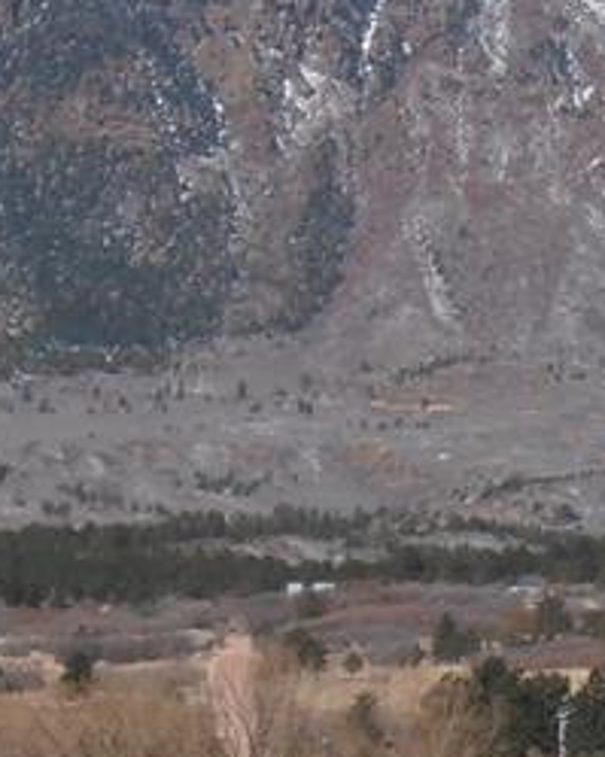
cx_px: 711
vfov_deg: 7.0
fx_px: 6204
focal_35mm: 277
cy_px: 558
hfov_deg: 5.6
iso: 80
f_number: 12
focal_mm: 12.29
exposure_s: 1/125
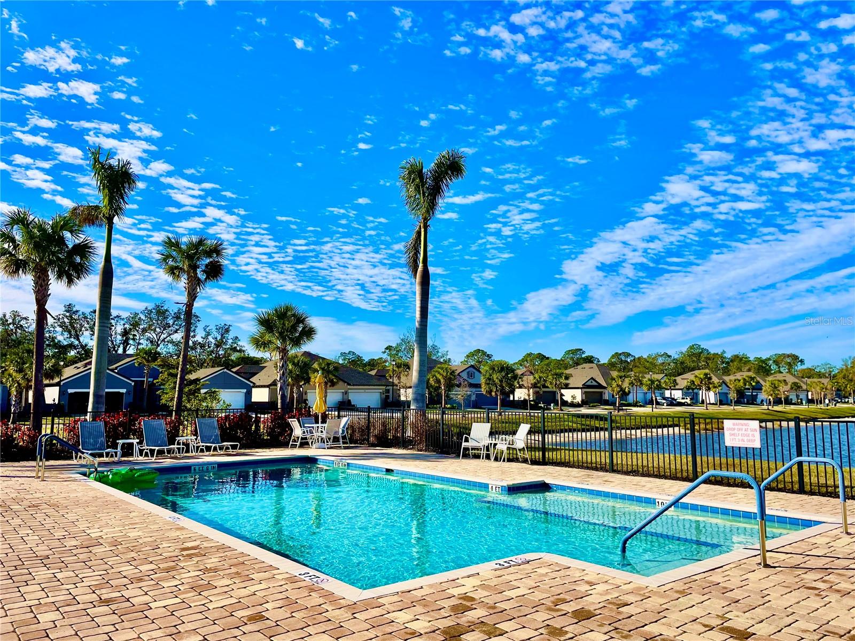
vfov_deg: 53.1
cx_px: 428
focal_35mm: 26
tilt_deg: +6.3
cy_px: 320
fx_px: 642
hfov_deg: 67.3
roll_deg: +0.9
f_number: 1.6
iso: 32
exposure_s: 1/4831
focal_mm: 4.2
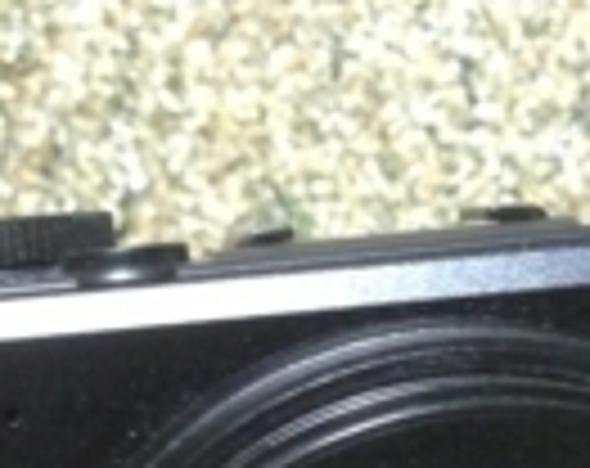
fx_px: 2577
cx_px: 90
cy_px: 783
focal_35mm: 148
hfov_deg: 13.0
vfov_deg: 9.9
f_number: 2.4
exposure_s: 1/15
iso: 500
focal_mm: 4.13
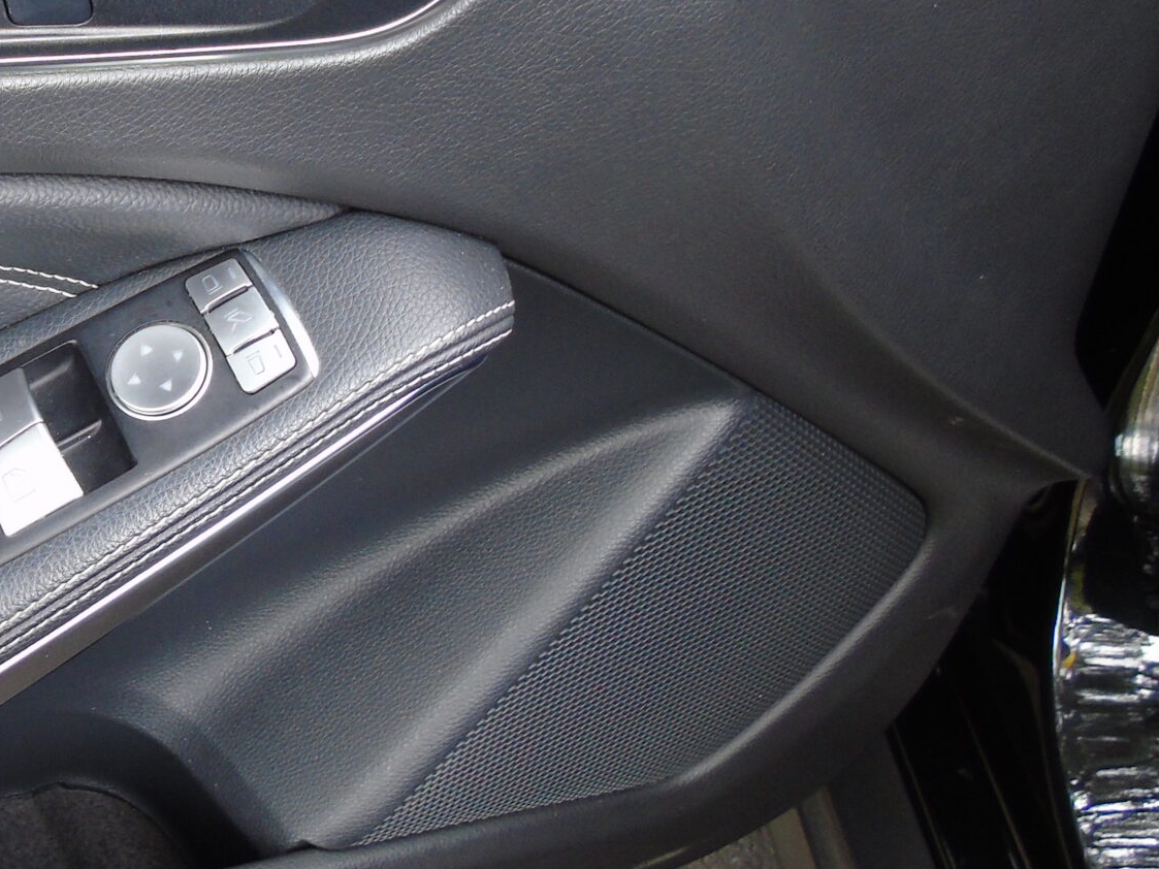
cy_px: 270
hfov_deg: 30.8
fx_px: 1908
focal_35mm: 57
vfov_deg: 25.5
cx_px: -60
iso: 100
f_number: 3.4
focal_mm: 4.4
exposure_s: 1/30
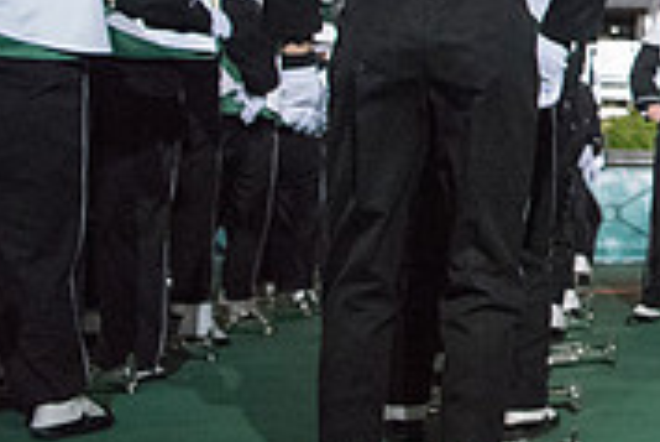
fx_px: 1431
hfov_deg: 21.1
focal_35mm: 78
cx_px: 1046
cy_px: -32
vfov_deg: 17.0
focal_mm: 24
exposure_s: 1/3200
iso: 8000
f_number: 2.8
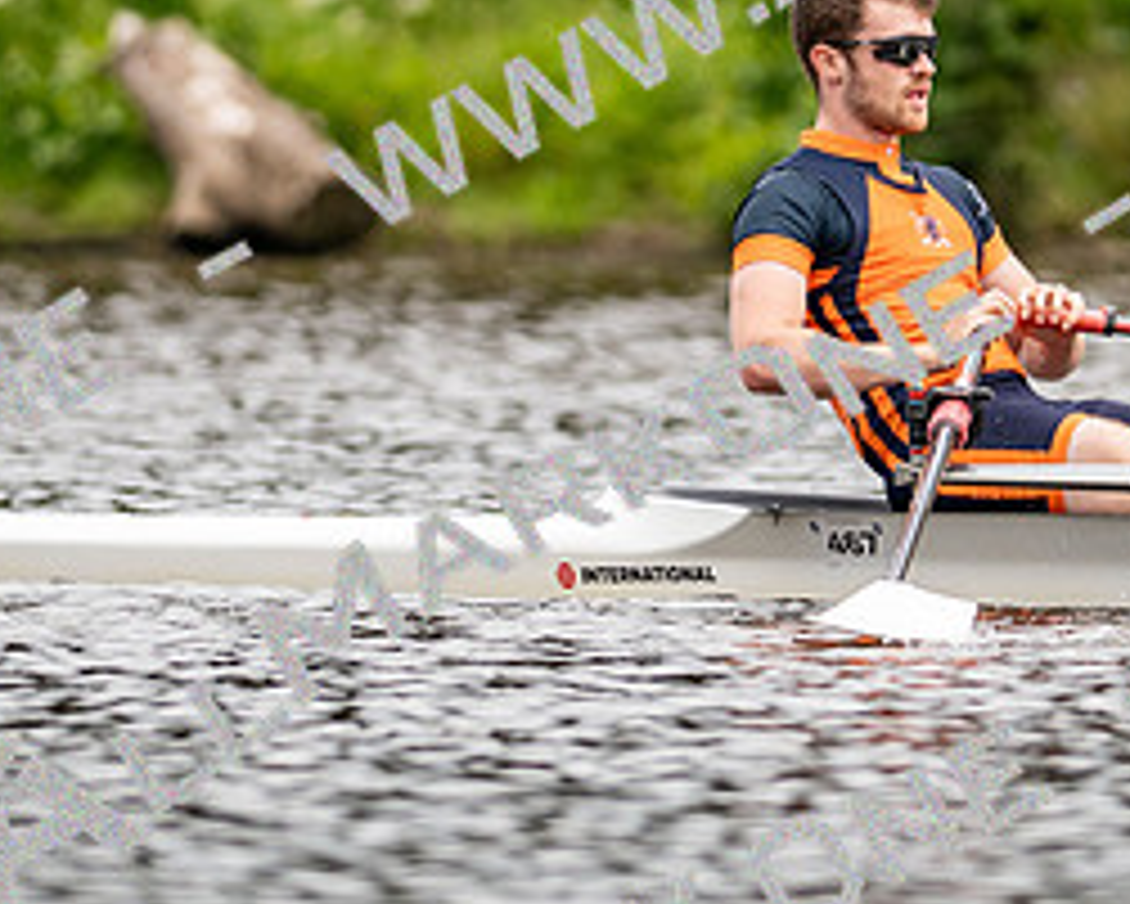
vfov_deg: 1.6
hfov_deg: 2.0
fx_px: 32587
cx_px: 878
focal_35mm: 974
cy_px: 238
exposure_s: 1/2000
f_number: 4
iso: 400
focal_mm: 300
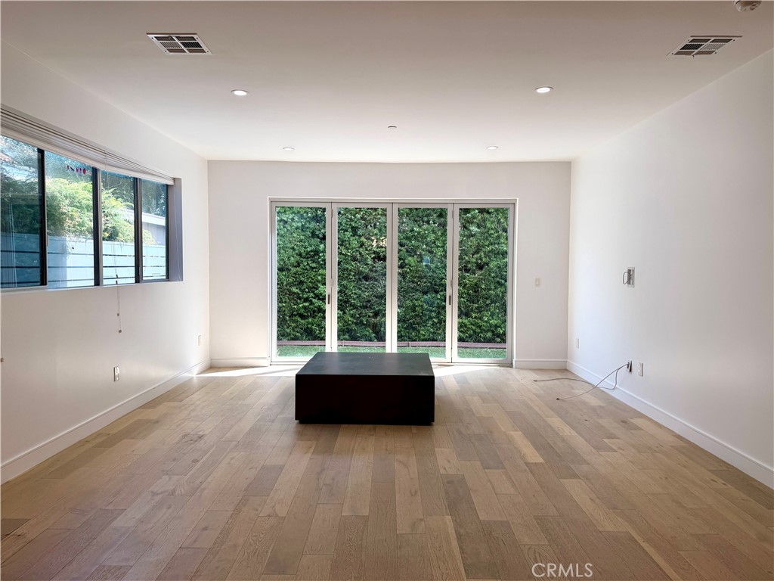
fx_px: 537
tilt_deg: -3.4
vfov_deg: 56.8
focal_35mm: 24
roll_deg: -0.2
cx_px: 387
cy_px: 290
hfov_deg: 71.6
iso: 80
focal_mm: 6.76
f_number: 1.78
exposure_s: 1/478
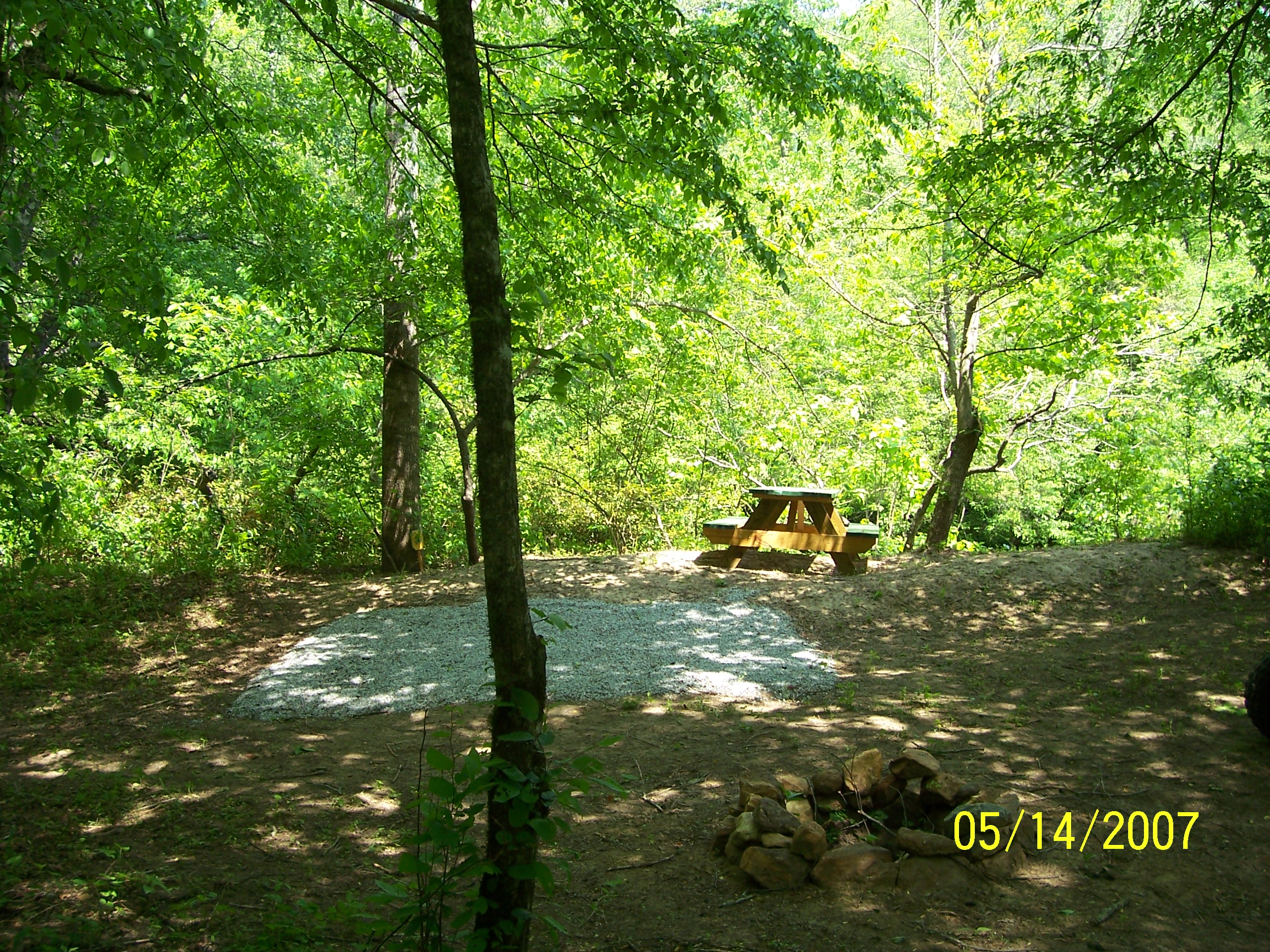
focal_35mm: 34
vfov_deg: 41.8
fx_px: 1247
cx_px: 635
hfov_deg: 54.0
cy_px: 476
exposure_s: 1/180
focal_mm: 5.6
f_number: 2.7
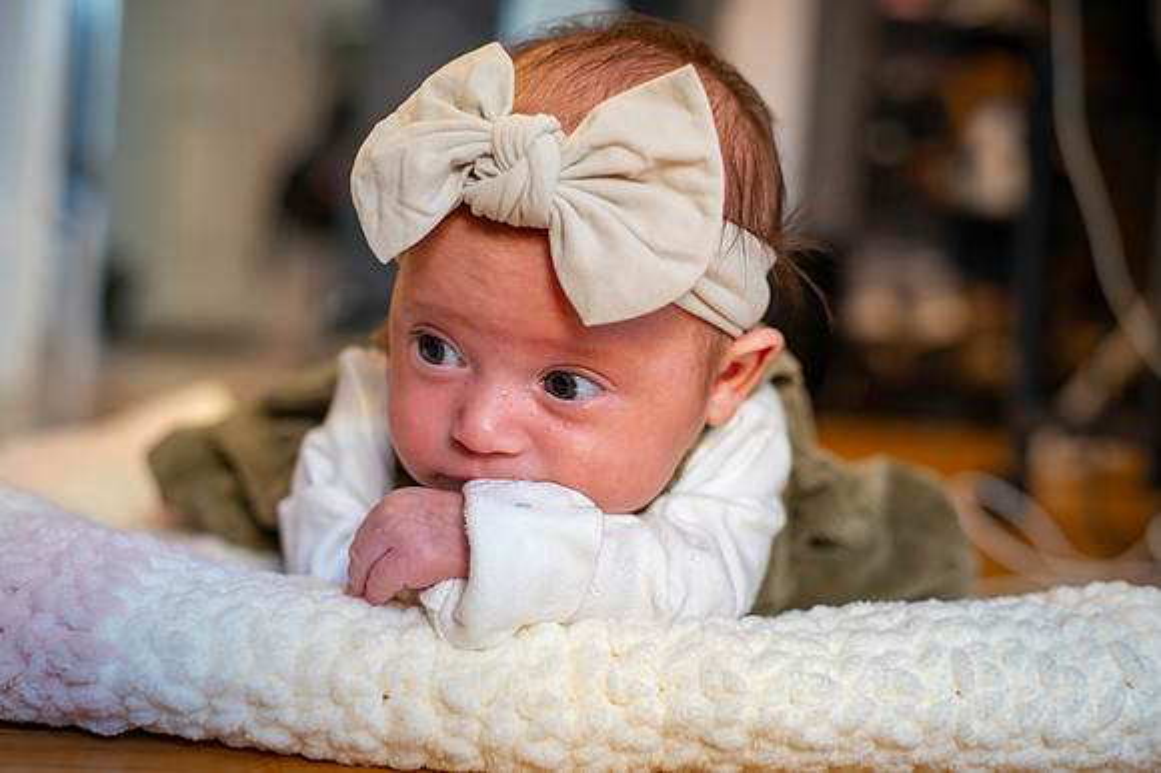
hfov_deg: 39.6
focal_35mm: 50
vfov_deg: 27.0
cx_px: 580
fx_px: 1612
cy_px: 386
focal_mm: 50
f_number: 3.2
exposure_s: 1/60
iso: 1000
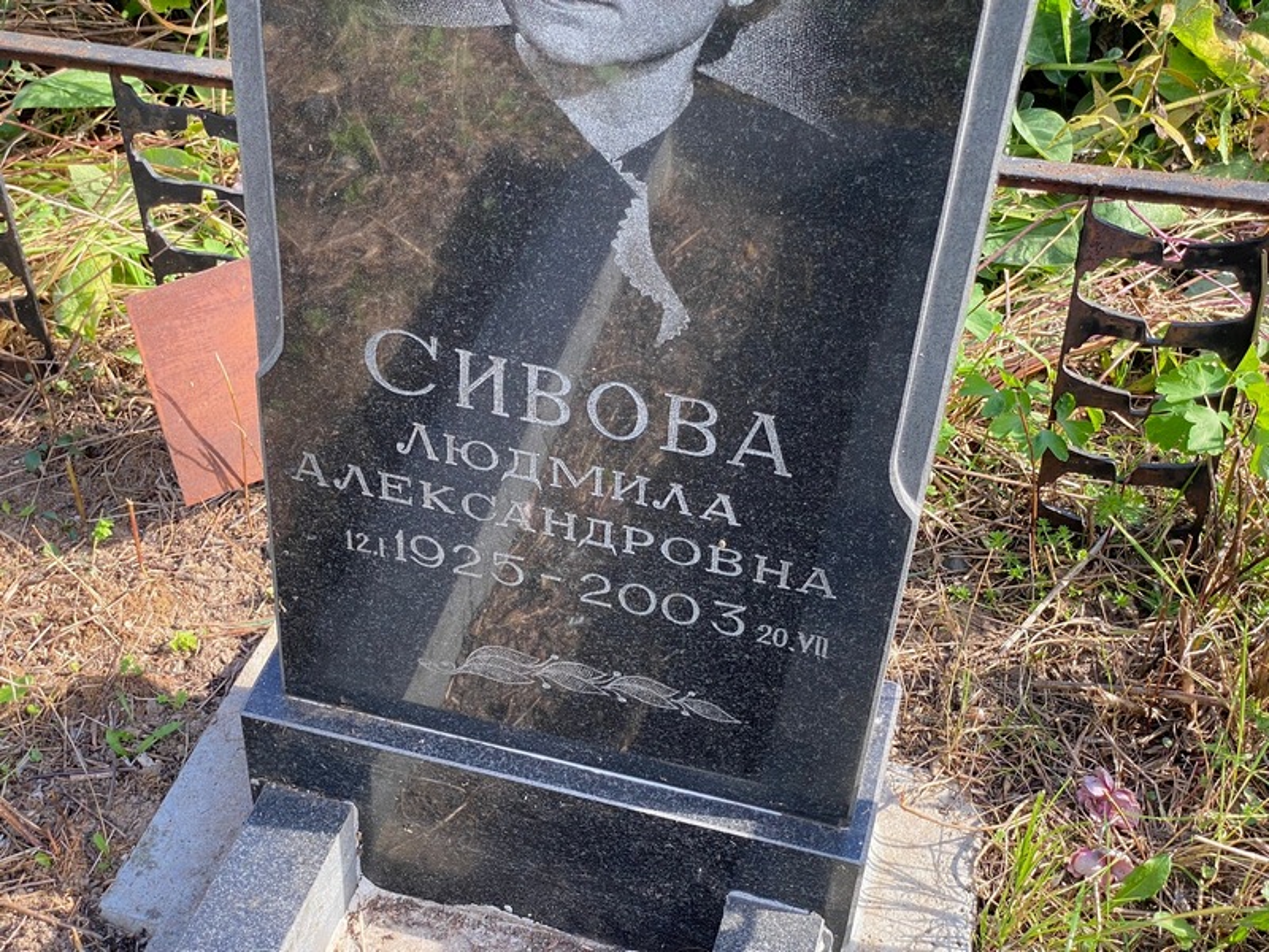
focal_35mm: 52
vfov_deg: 28.0
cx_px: 634
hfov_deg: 36.8
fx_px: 1906
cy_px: 476
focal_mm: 6
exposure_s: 1/208
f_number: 2
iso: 20
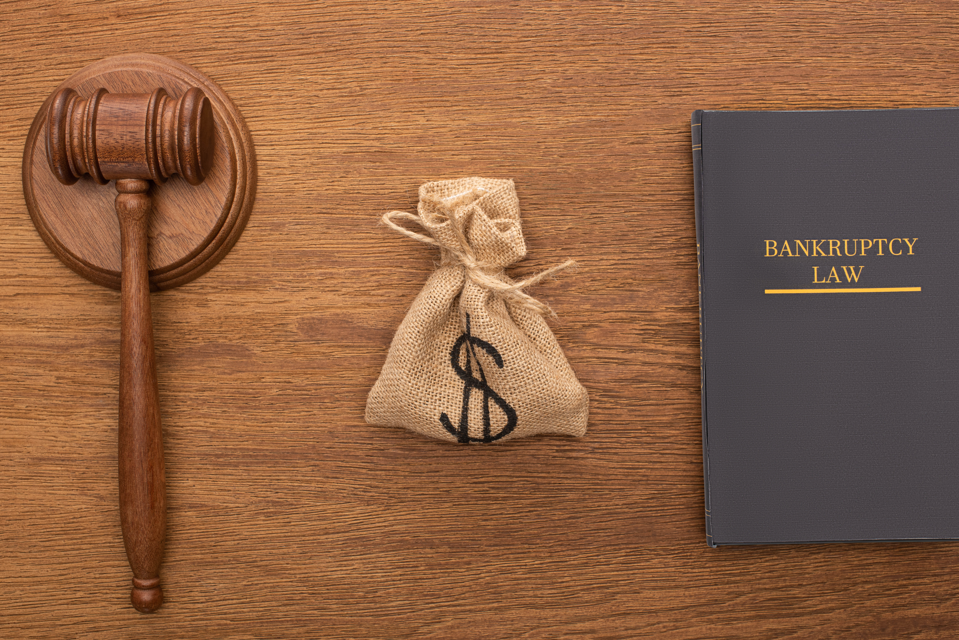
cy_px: 320
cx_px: 480
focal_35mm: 50
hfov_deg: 39.6
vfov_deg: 27.0
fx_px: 1332
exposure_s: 1/160
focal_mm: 50
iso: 200
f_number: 9
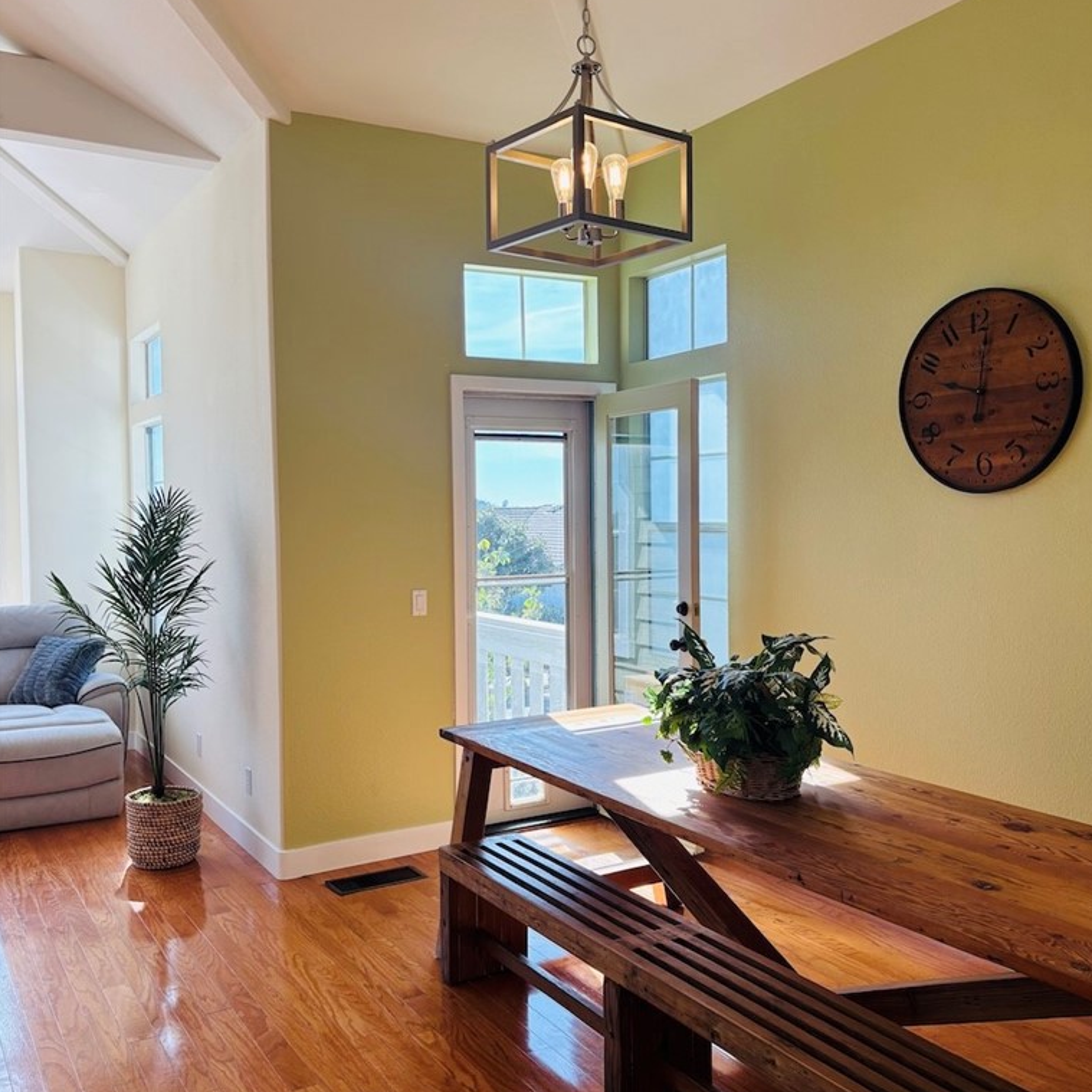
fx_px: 1106
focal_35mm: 31
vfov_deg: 52.5
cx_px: 548
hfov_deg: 52.5
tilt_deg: +0.1
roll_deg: +1.1
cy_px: 532
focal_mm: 5.96
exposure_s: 1/366
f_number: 1.6
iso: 50
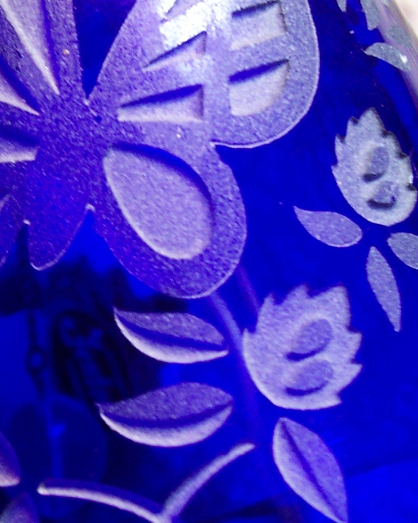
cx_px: 70
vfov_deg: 25.7
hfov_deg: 20.4
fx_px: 1144
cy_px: 218
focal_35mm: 74
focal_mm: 5.6
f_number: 2.8
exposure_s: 1/30
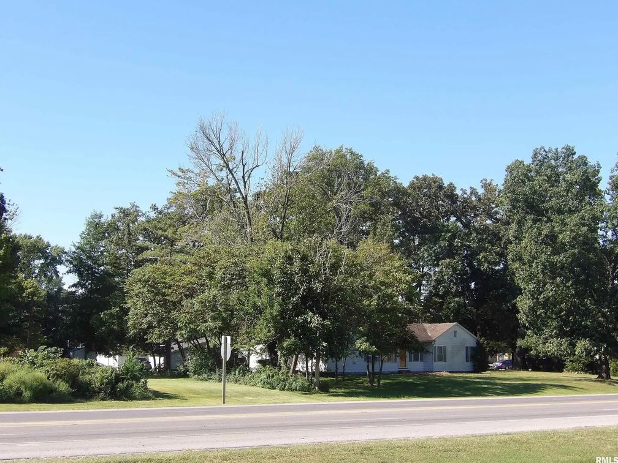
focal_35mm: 63
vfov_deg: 23.3
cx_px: 313
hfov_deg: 30.7
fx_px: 1125
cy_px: 232
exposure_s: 1/384
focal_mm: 11.1
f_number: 4
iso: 100
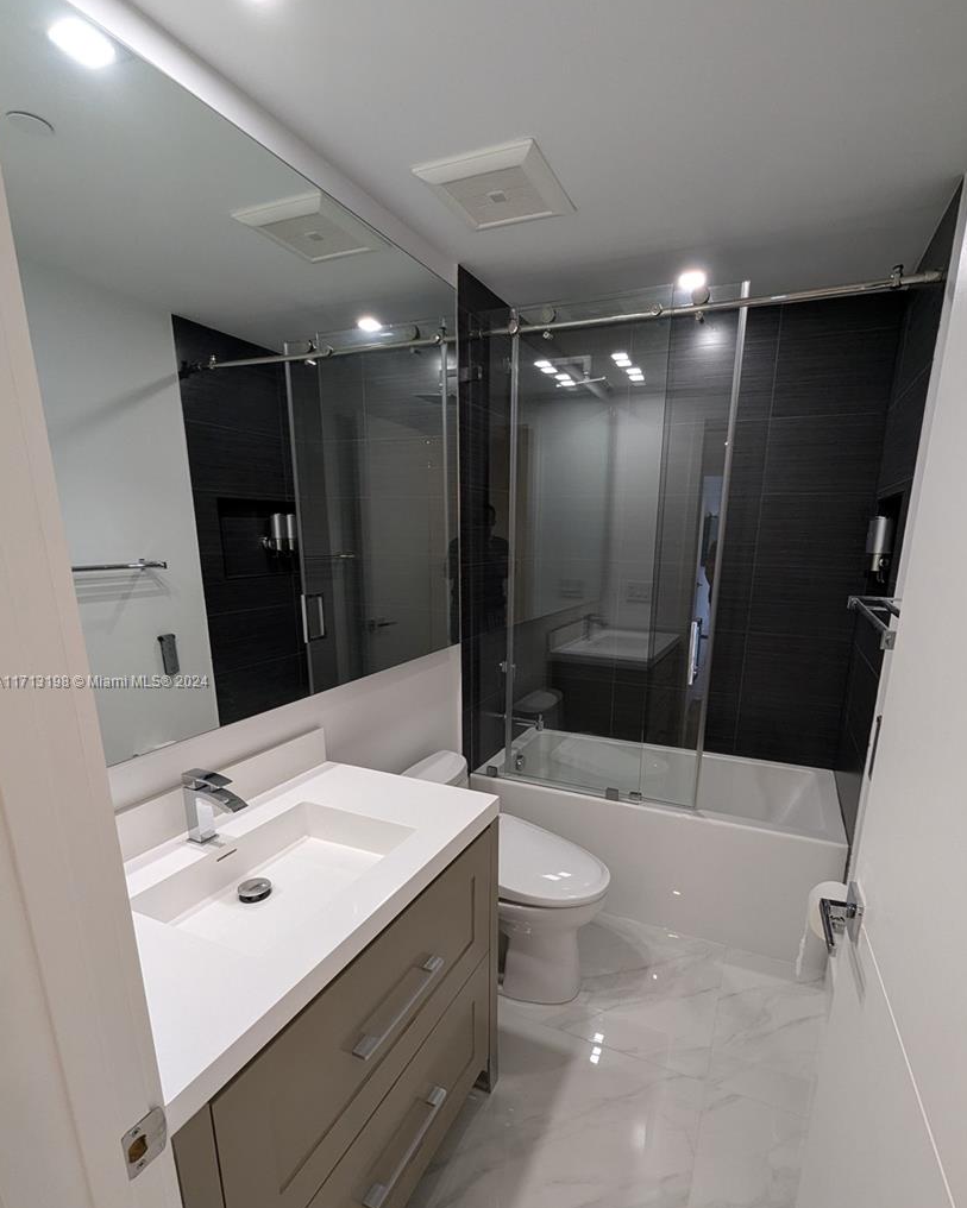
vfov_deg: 96.3
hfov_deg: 83.8
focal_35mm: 15
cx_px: 528
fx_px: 537
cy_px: 682
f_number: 2.2
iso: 57
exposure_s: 1/30
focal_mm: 1.95
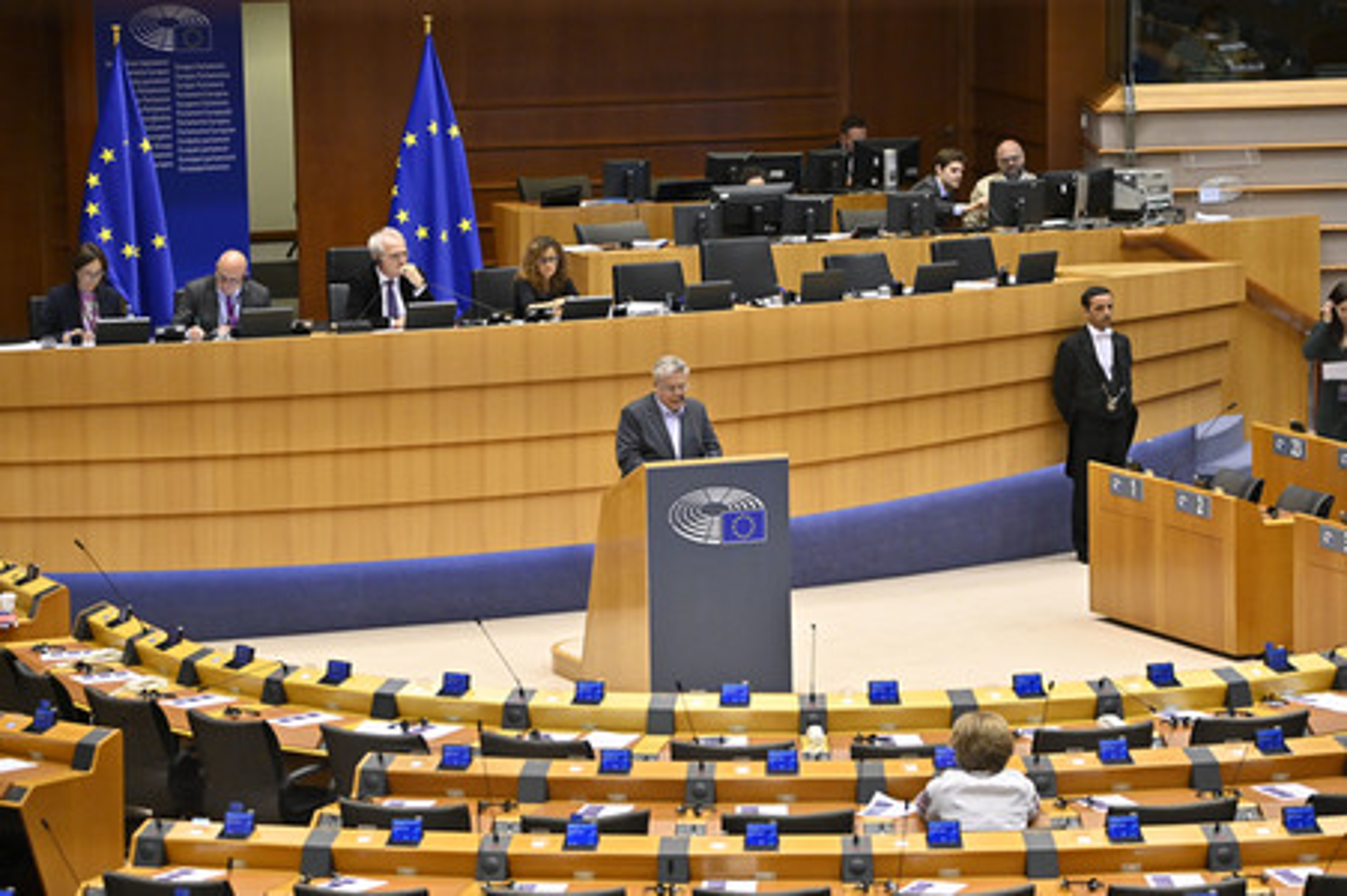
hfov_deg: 13.7
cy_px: 448
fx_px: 5608
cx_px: 674
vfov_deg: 9.1
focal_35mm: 150
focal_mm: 150
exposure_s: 1/500
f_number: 5
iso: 4000
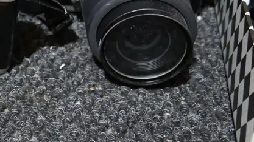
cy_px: -12
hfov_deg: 25.8
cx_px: -35
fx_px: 505
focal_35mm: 75
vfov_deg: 15.7
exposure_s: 1/60
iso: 500
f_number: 3.5
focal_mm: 14
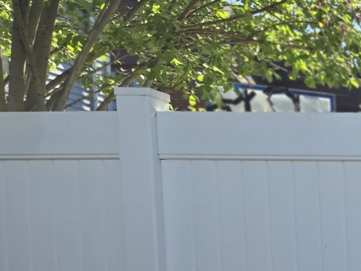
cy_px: 393
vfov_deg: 13.4
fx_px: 1095
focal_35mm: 105
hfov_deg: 14.1
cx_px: 819
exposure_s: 1/458
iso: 12
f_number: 1.7
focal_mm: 6.3
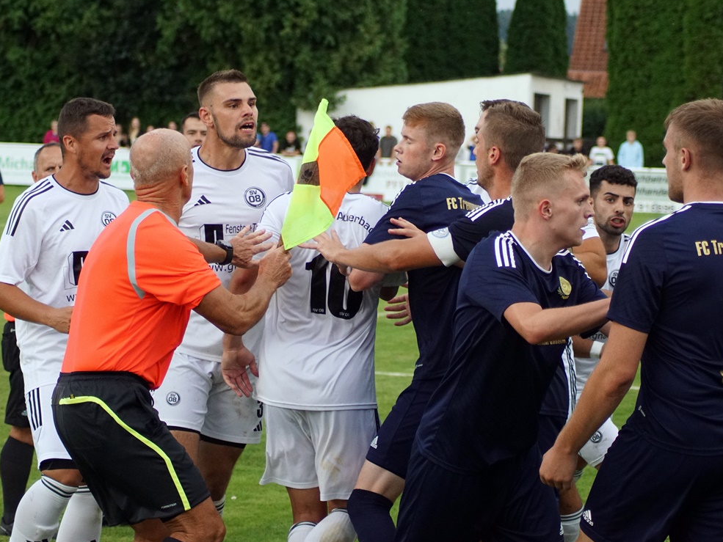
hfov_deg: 16.0
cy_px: 253
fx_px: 2569
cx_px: 393
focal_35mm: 123
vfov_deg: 12.1
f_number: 4
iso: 1250
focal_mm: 70
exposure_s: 1/2000
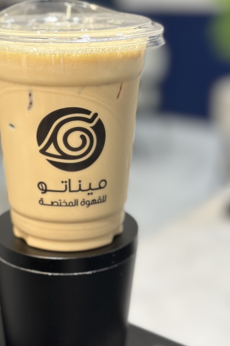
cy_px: 114
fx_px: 661
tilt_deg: -13.1
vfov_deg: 29.0
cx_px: 66
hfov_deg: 19.6
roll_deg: +0.7
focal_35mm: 69
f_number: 1.78
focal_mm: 6.86
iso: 100
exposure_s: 1/60
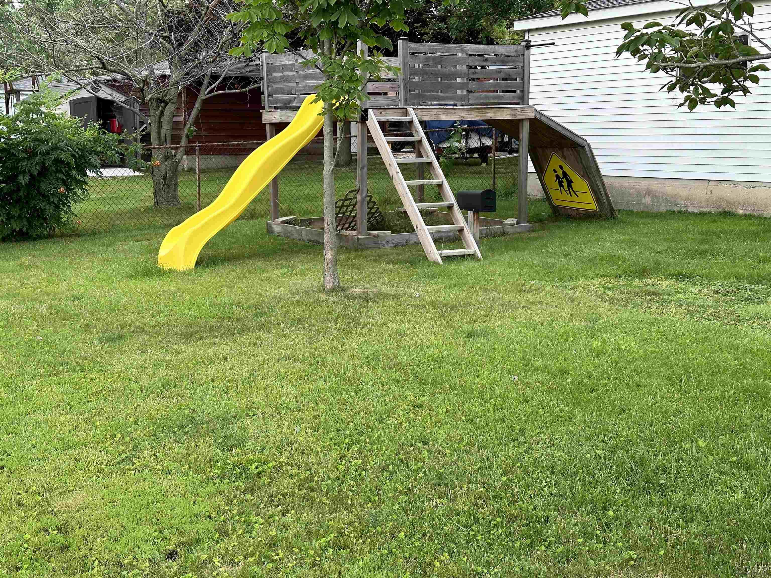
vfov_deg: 30.3
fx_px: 1069
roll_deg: -1.0
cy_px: 289
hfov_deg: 39.7
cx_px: 386
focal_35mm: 48
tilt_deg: -8.1
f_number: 1.78
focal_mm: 6.86
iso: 64
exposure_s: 1/384
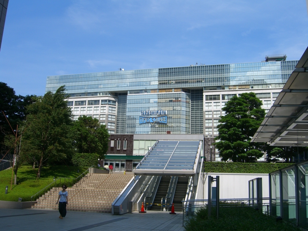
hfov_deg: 49.0
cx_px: 154
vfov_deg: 37.7
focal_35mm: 38
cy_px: 116
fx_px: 338
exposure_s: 1/200
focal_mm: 7.9
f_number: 8
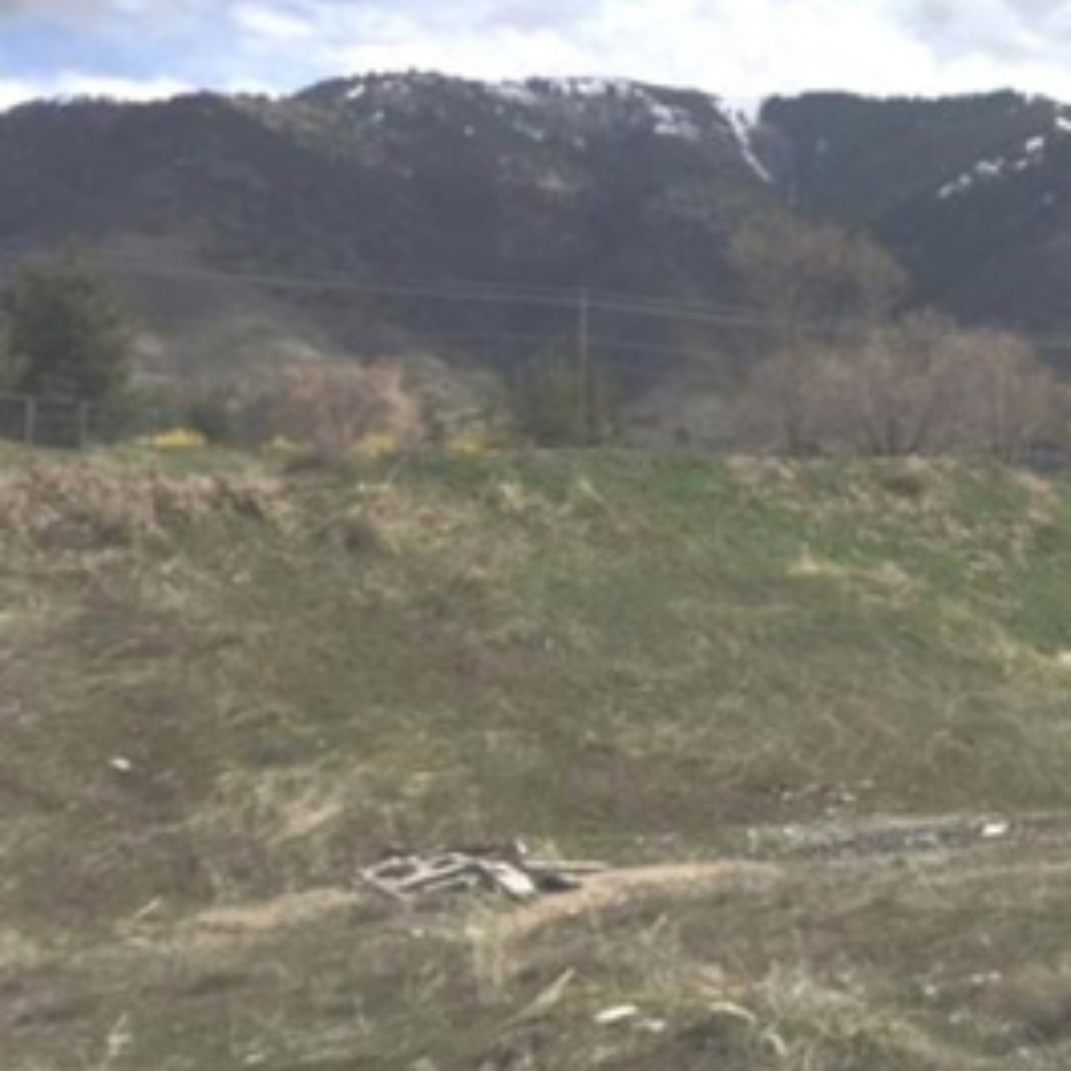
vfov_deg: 27.3
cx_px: 1132
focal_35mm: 62
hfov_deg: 25.9
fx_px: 2170
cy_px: 247
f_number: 2.2
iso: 32
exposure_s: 1/4950
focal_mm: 4.15
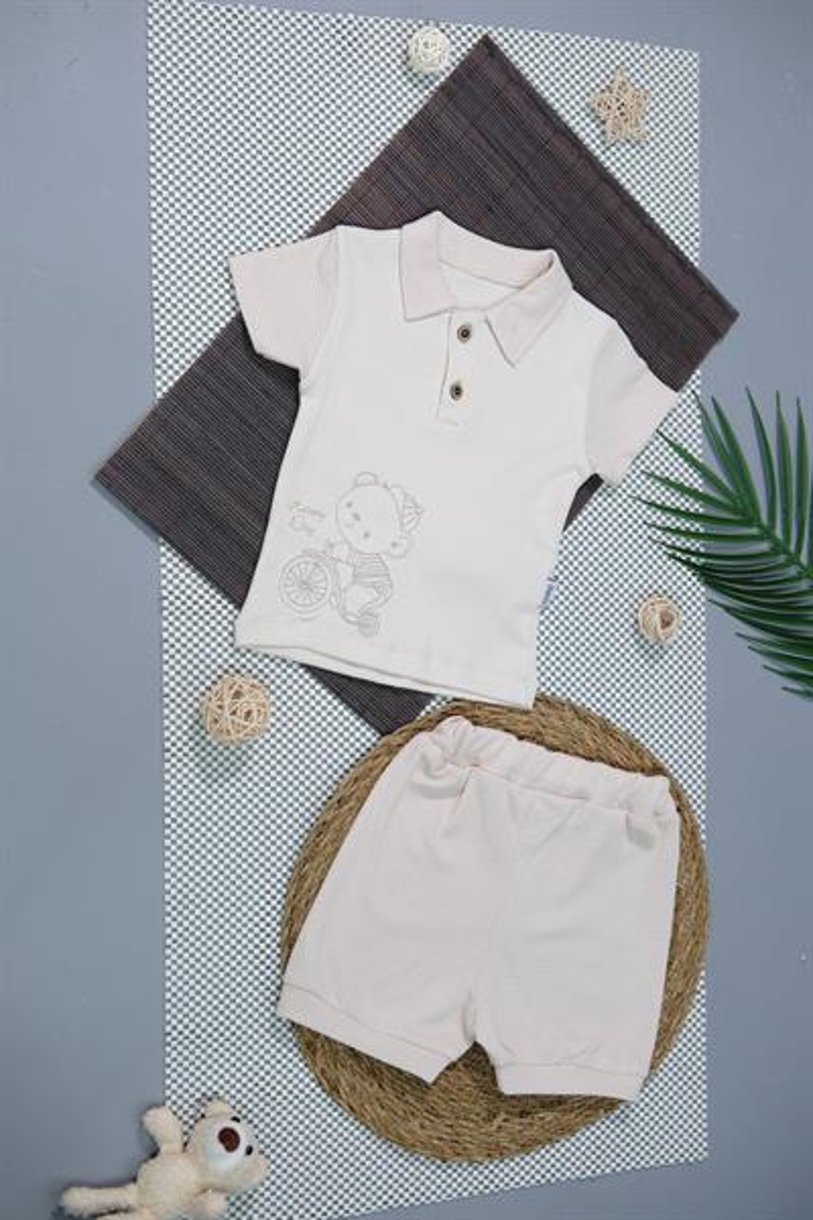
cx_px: 406
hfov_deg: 25.5
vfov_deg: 37.5
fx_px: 1795
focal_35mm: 53
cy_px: 610
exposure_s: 1/500
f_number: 4
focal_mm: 35
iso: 1250
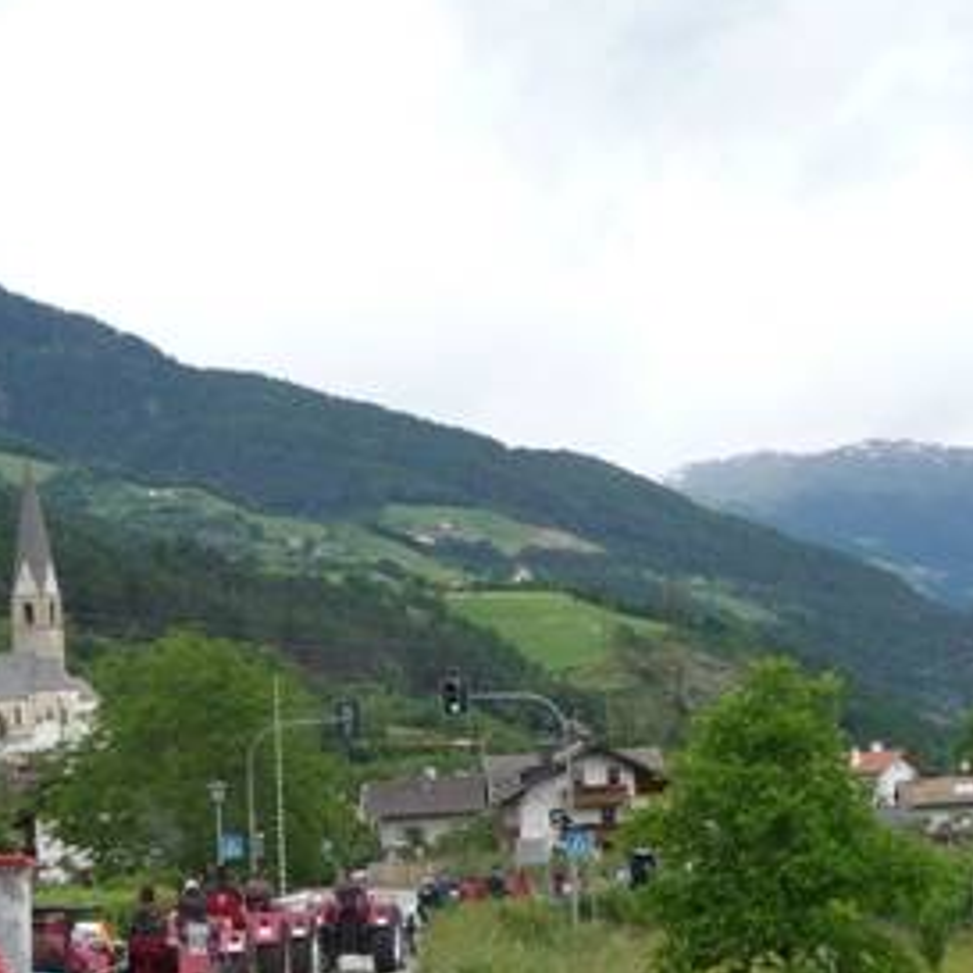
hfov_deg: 19.7
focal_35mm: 88
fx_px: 2798
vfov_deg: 19.1
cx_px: 378
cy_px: 1023
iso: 100
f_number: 3.6
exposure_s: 1/320
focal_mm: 5.6
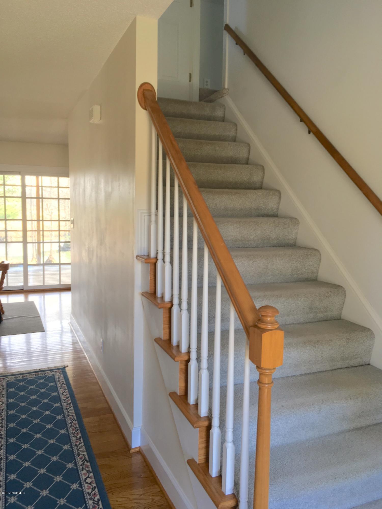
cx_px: 191
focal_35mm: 29
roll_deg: +0.0
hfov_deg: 48.2
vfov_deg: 61.7
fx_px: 427
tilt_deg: -7.4
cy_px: 254
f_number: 2.2
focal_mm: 4.15
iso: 40
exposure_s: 1/30
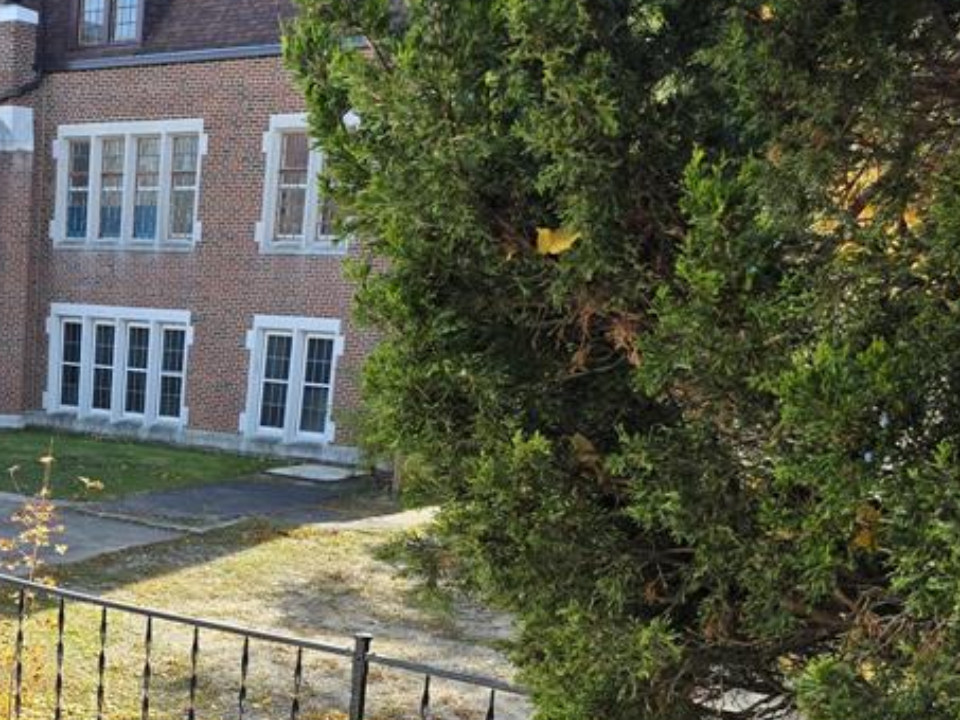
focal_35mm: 52
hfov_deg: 33.2
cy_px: 680
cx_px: -34
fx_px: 1442
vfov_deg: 26.8
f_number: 1.7
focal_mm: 6.3
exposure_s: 1/261
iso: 12
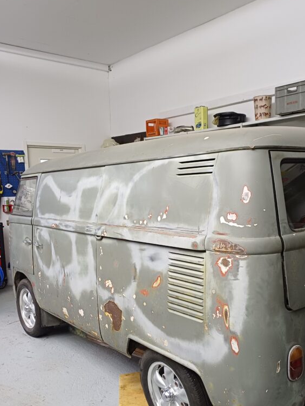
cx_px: 195
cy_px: 234
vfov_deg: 53.7
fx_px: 399
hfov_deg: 41.4
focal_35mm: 34
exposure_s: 1/50
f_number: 1.8
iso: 320
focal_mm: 4.65
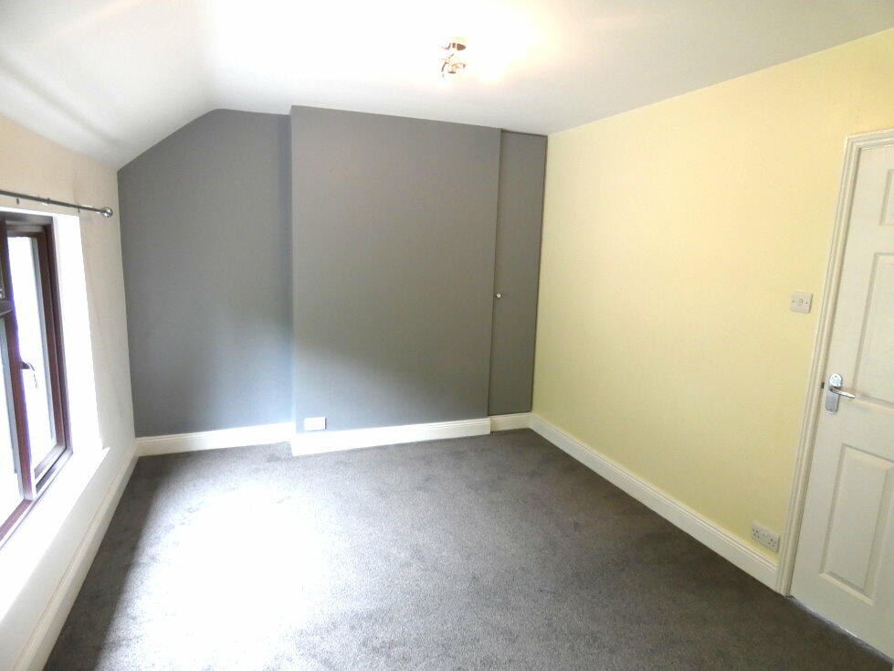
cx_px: 447
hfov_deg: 81.8
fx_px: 516
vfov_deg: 66.0
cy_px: 336
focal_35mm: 20
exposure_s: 1/60
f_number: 2.8
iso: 320
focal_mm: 3.6
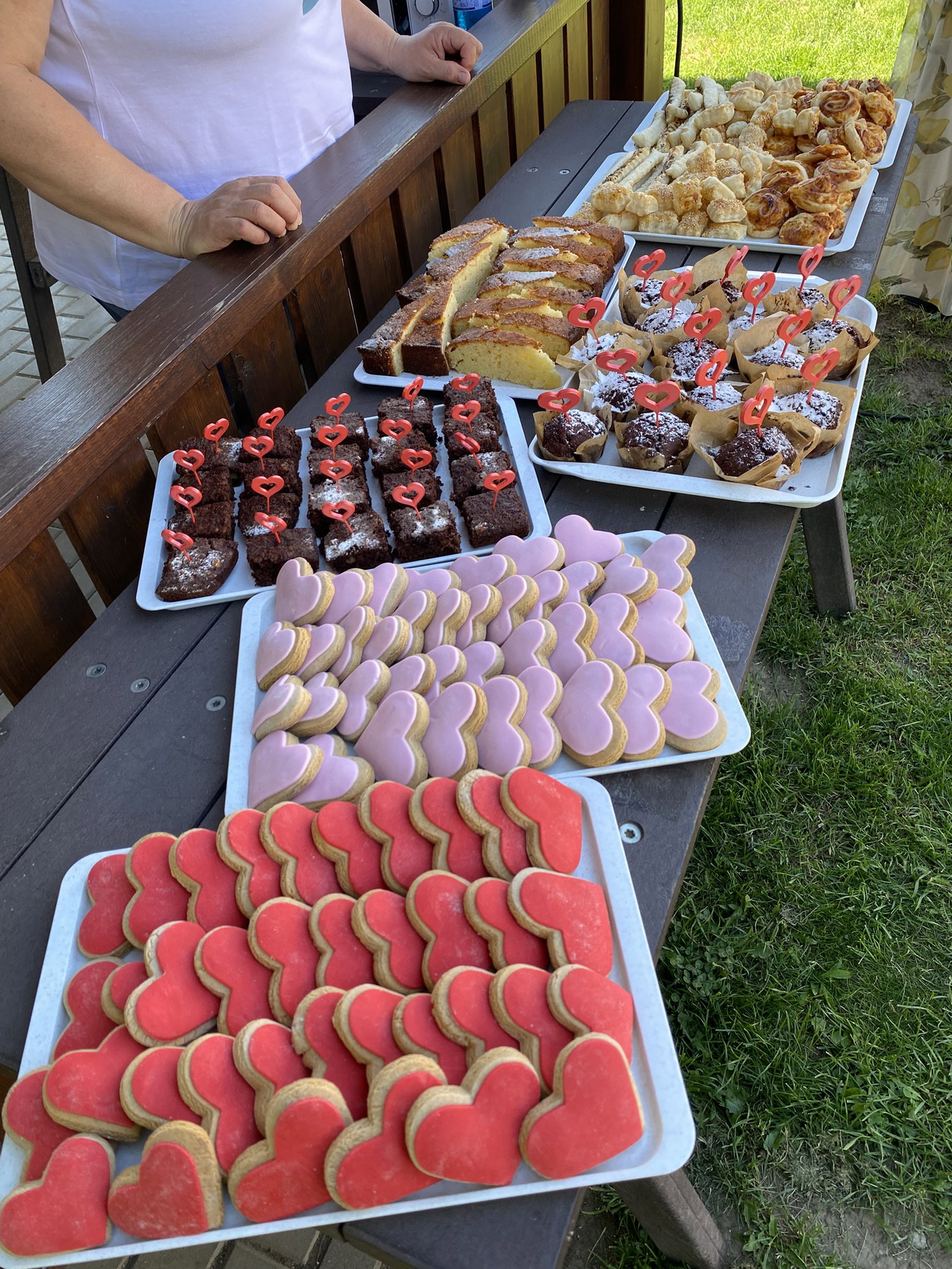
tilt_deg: -43.9
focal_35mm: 26
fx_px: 953
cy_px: 634
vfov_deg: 67.3
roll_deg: +7.8
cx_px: 476
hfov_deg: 53.1
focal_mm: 4.25
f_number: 1.8
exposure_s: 1/172
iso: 32
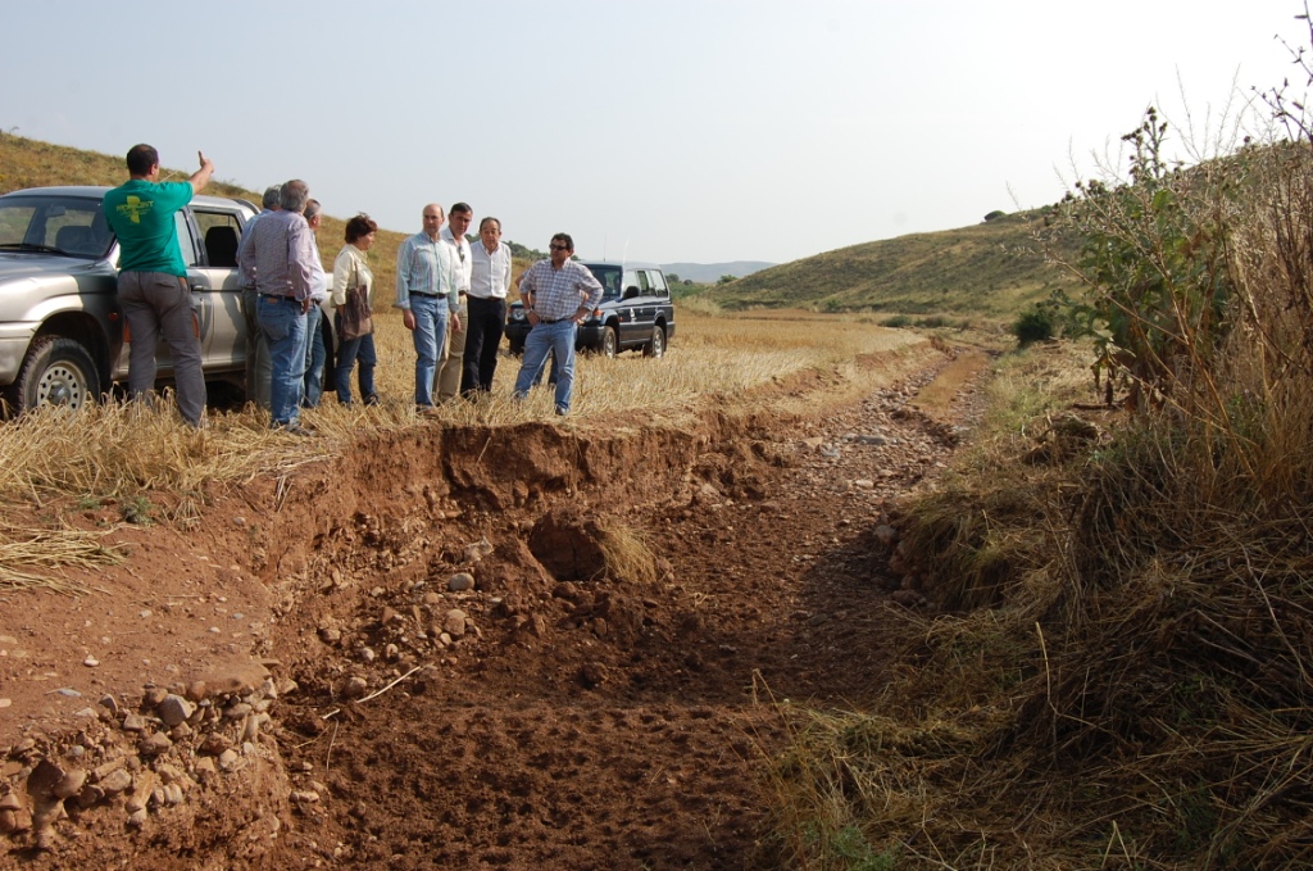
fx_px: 1311
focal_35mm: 36
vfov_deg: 36.7
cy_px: 436
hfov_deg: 53.2
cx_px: 656
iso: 200
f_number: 9
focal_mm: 24
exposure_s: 1/320
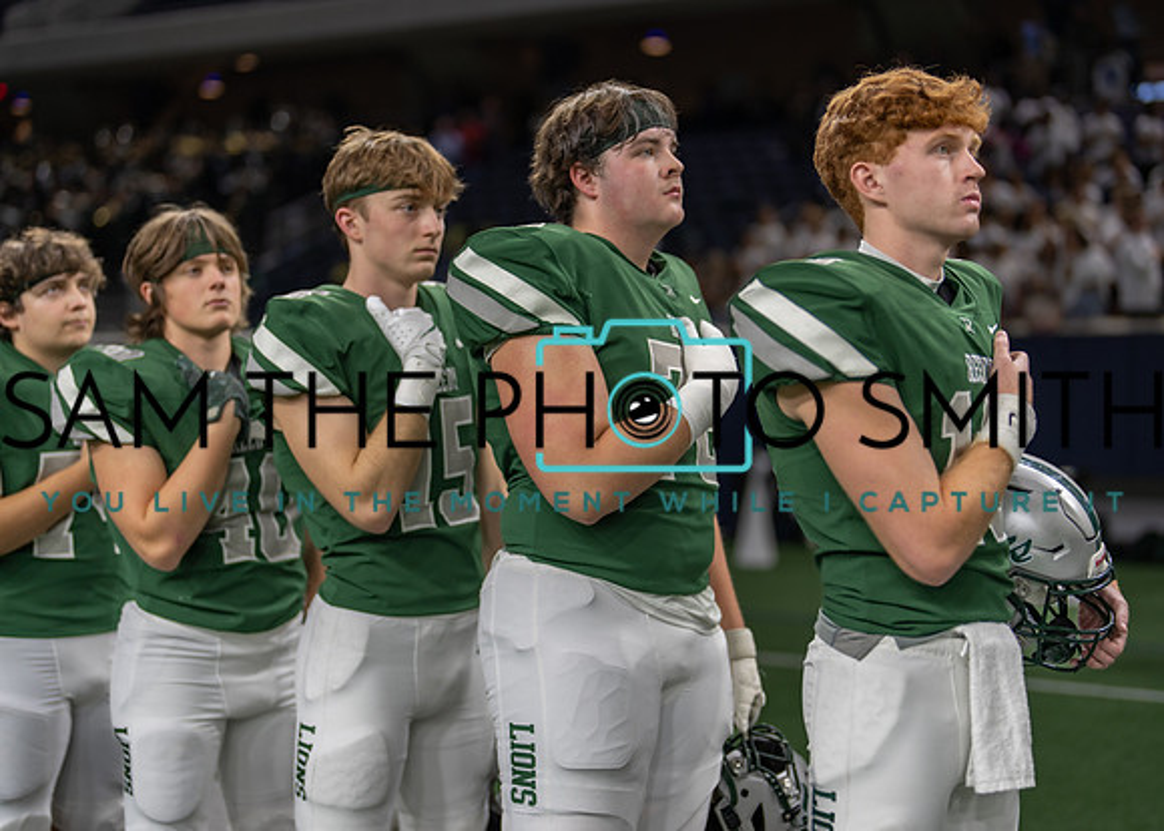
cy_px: 416
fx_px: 1732
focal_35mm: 52
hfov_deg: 37.2
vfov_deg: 27.0
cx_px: 582
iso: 160
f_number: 1.2
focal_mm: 50
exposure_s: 1/500
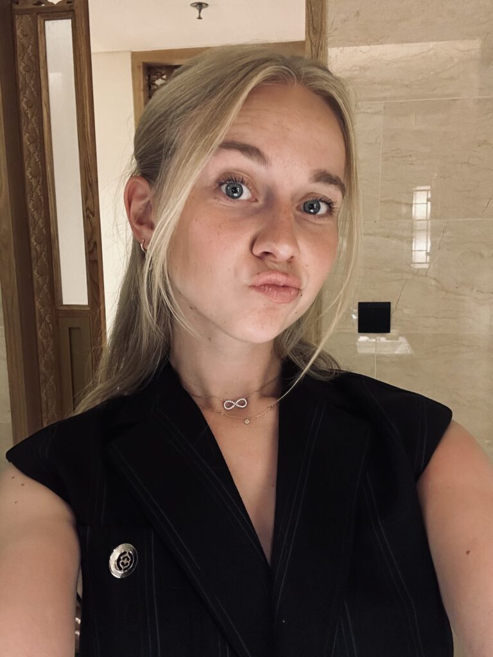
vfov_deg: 60.0
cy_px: 328
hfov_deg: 46.8
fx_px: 570
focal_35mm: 30
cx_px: 246
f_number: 1.9
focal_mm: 2.69
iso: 250
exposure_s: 1/50
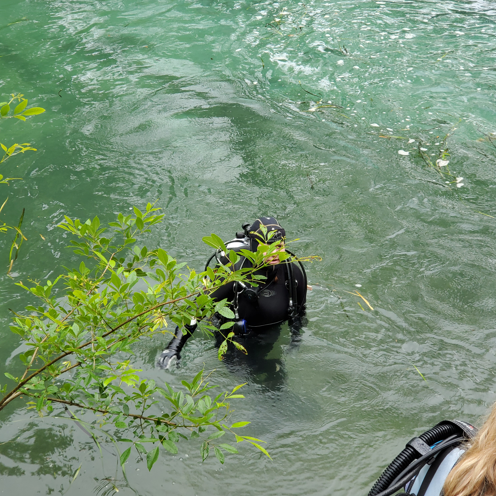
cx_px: 227
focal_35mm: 62
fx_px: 1005
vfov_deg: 27.7
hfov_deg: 27.7
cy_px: 246
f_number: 2.4
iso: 80
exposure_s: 1/60
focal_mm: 6
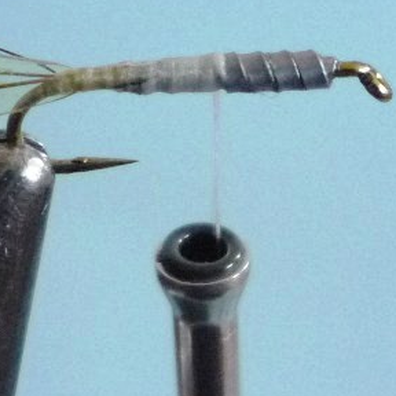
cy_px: 117
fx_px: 764
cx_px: 117
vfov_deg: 28.8
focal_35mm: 59
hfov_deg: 28.8
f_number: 3.3
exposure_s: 1/25
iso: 400
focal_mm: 5.2
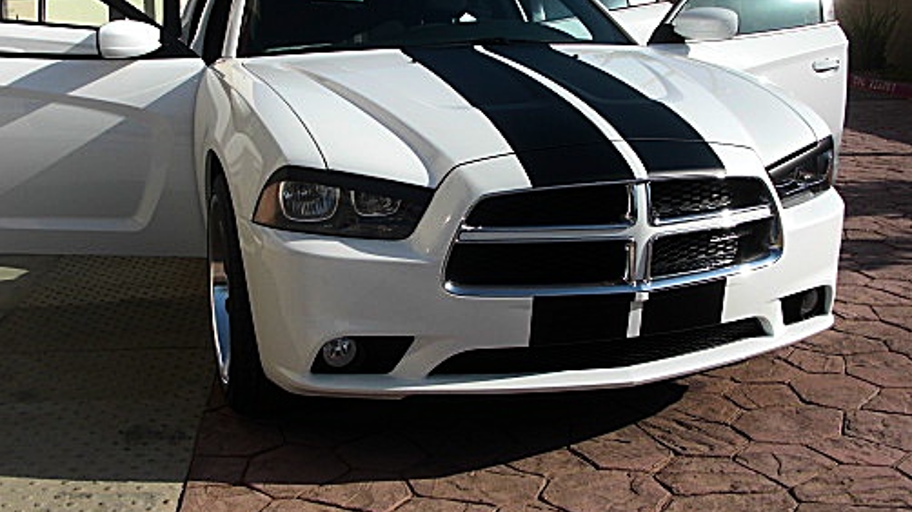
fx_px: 1209
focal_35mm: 50
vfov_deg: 23.9
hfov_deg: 41.3
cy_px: 185
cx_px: 407
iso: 50
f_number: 7.9
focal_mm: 6.3
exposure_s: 1/160
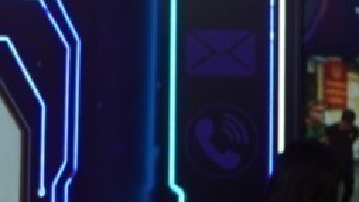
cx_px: 6
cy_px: -27
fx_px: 1714
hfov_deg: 11.8
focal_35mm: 180
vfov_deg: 6.7
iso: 100
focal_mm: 18
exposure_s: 1/100
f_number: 2.8
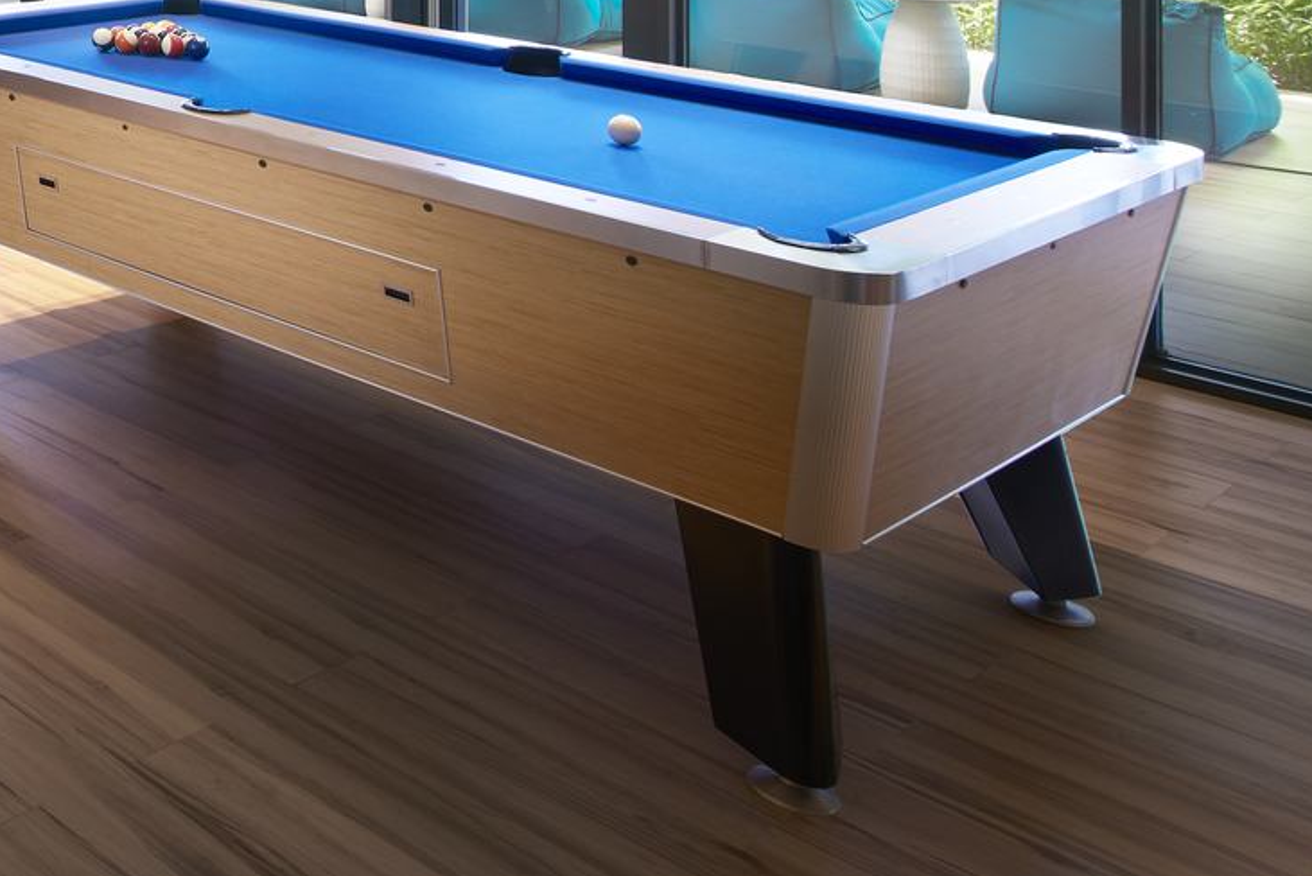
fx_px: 1531
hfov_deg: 33.7
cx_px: -391
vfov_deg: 26.8
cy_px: -273
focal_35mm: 42
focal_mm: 16
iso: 100
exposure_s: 1
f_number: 11
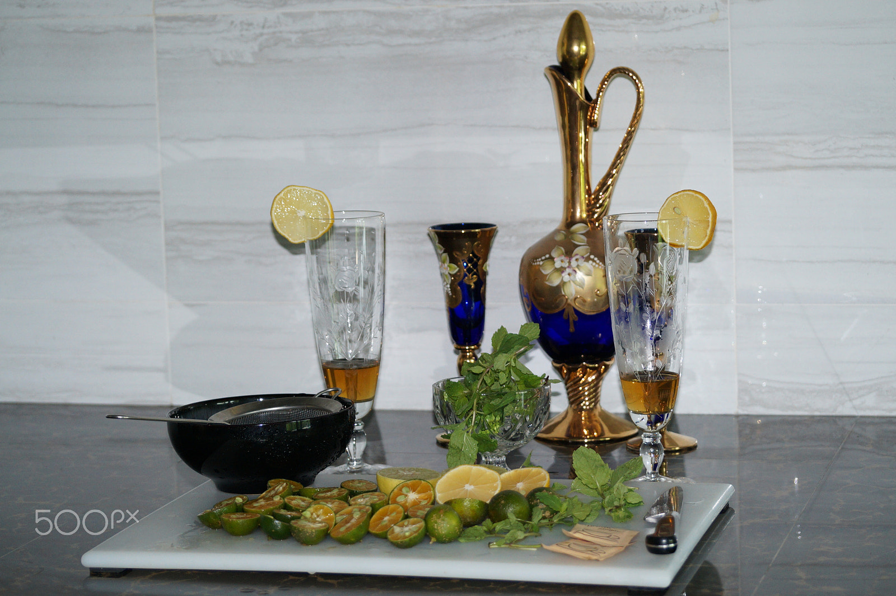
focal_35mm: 82
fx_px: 2052
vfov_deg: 16.5
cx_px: 448
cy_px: 298
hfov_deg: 24.6
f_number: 4.5
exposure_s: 1/160
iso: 800
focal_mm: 55
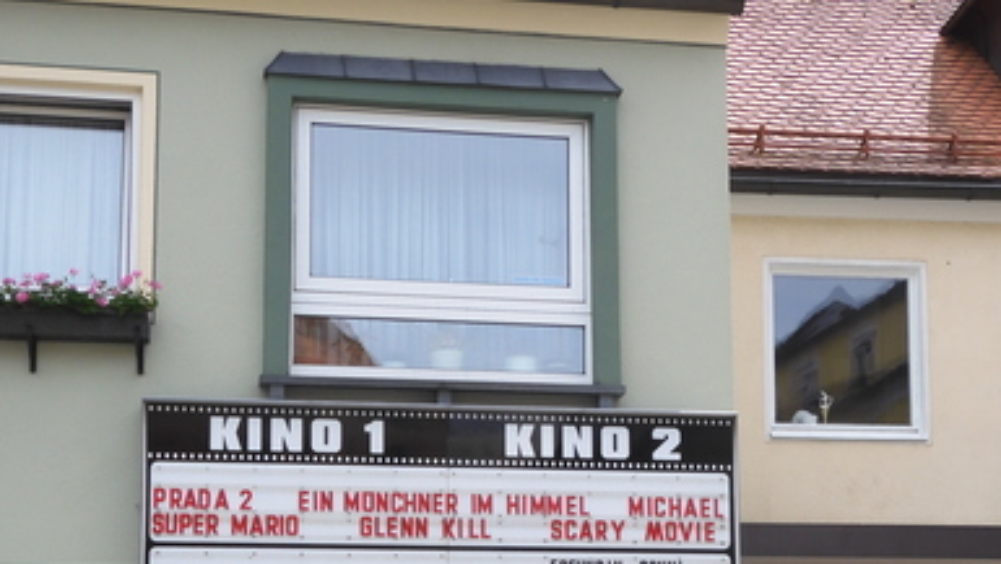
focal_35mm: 76
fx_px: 2018
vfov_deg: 15.7
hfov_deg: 27.8
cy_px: 533
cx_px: 564
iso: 100
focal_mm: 7.5
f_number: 4
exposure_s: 1/500
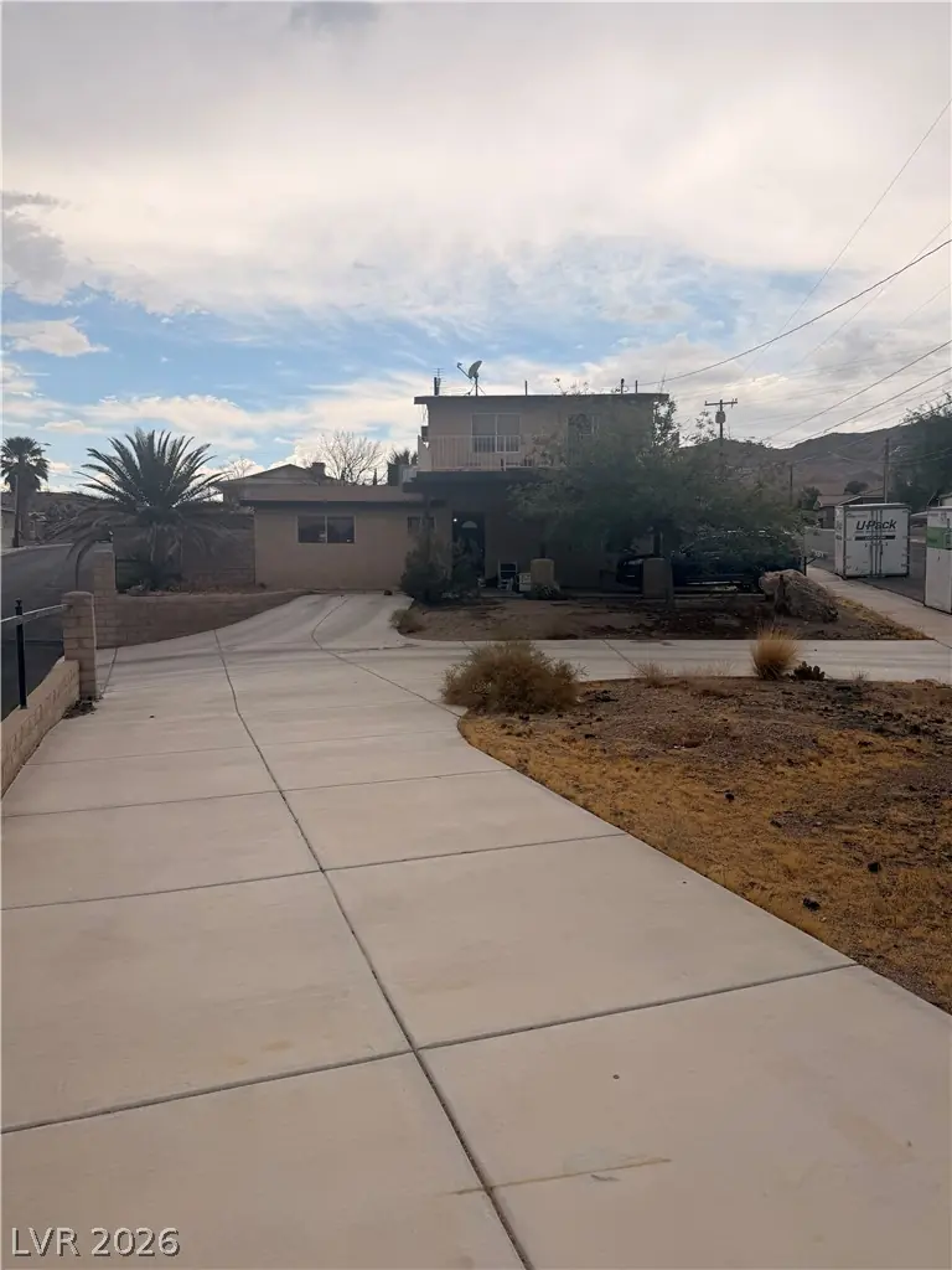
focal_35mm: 24
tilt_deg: -2.6
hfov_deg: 56.8
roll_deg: -0.5
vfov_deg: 71.6
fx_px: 880
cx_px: 476
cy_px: 635
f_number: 1.78
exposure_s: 1/5714
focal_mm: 6.76
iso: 80
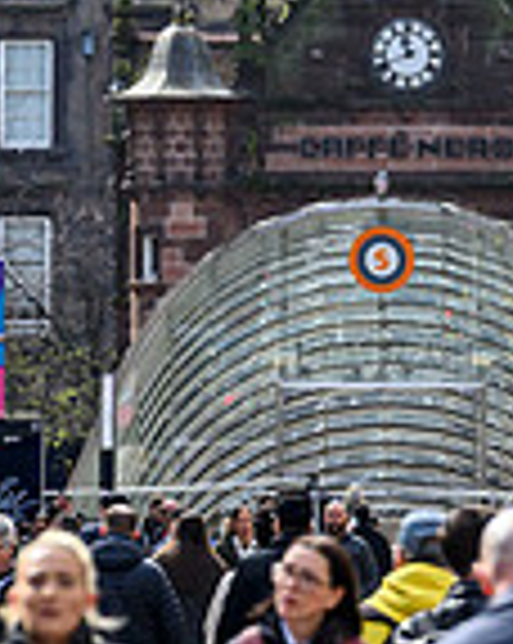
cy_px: 117
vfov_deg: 1.5
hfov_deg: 1.2
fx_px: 25334
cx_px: -329
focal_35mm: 1332
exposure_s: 1/640
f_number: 5.6
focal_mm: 200
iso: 500
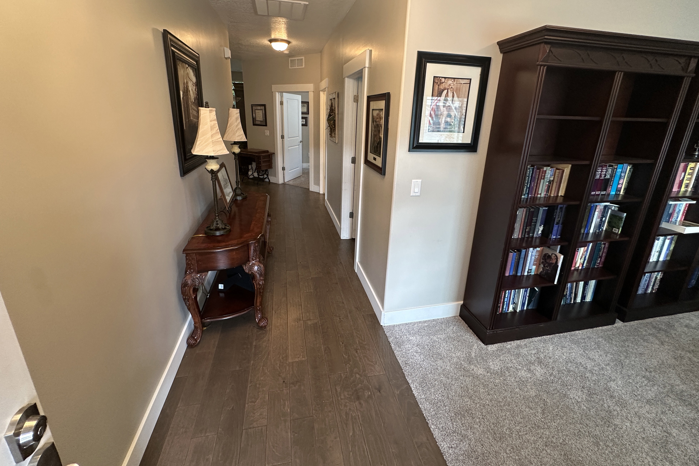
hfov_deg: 100.4
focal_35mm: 15
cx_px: 346
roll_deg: -1.8
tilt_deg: -16.0
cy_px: 198
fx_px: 291
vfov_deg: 76.8
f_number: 2.2
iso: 200
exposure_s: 1/60
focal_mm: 2.22
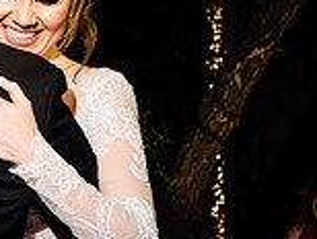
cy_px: 79
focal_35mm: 239
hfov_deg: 8.2
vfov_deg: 6.2
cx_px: 8
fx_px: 2192
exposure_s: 1/200
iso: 1600
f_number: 8
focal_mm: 66
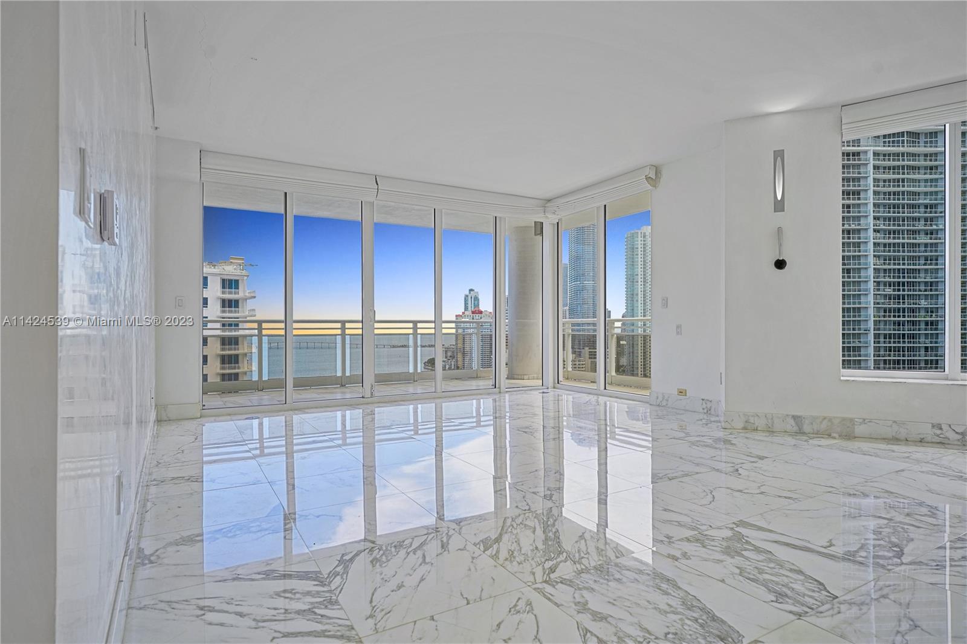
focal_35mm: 20
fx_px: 537
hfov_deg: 84.0
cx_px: 484
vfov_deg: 61.9
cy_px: 322
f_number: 6.3
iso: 320
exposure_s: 1/125
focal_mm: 20
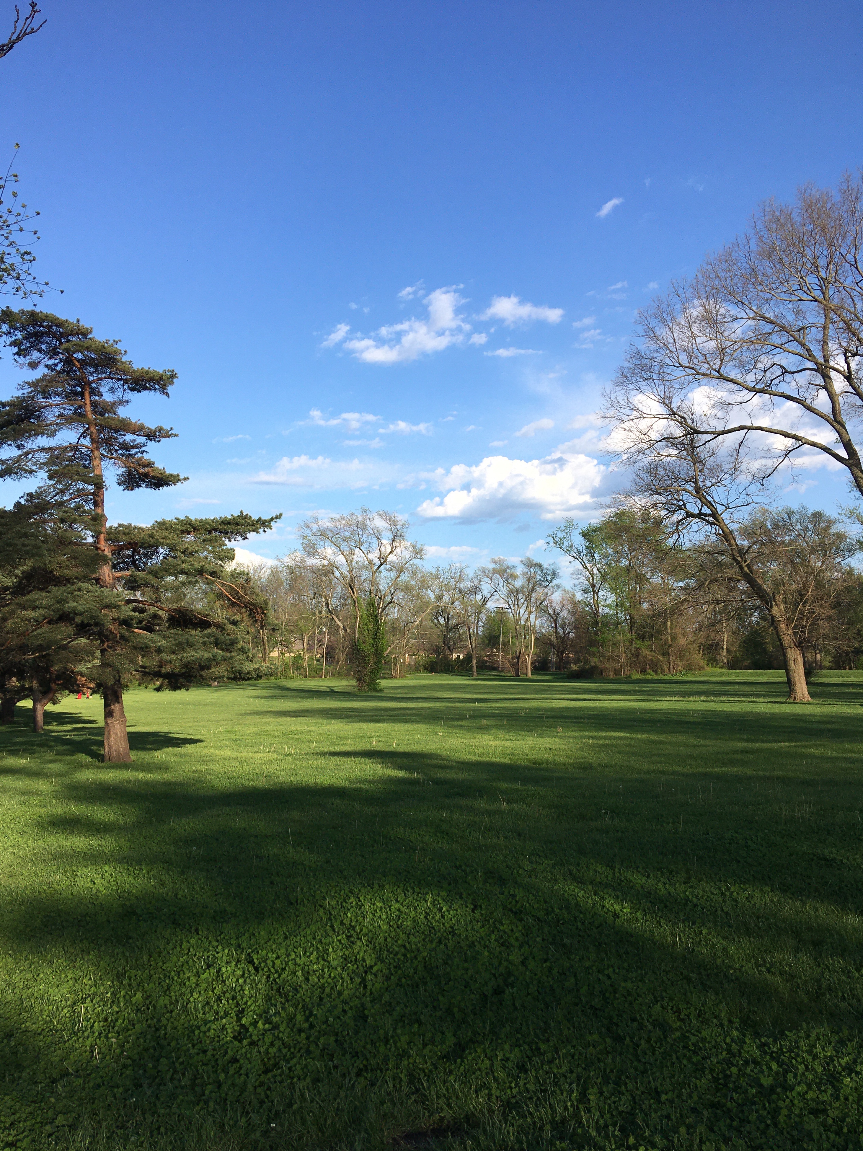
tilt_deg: +2.9
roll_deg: +0.8
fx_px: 997
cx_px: 420
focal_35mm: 30
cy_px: 593
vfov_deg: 60.0
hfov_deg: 46.8
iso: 25
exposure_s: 1/1876
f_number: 2.2
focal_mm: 4.15
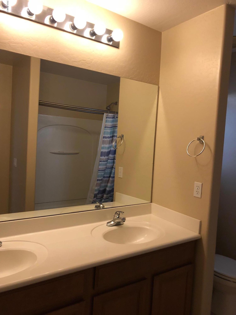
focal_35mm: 28
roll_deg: -2.8
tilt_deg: -3.5
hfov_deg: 49.7
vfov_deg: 63.4
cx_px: 118
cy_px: 158
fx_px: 255
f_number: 1.8
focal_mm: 4
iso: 100
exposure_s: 1/11
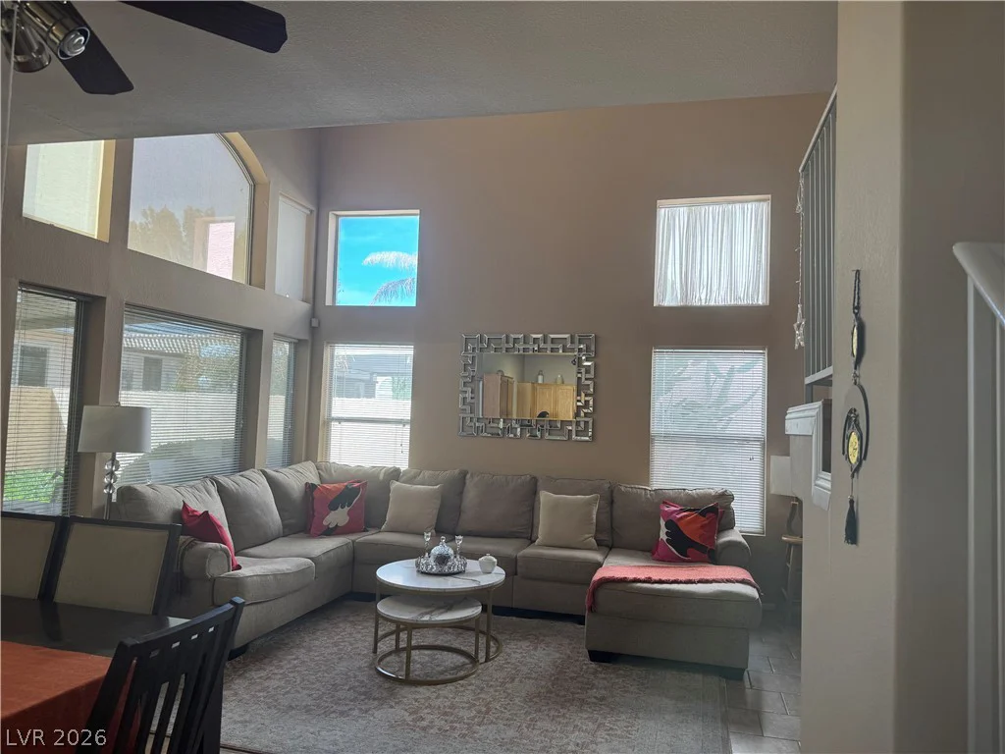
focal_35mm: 24
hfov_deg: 71.6
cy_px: 377
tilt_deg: +4.0
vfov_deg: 56.8
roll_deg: -2.1
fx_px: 697
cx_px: 502
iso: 64
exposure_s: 1/197
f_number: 1.78
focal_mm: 6.76
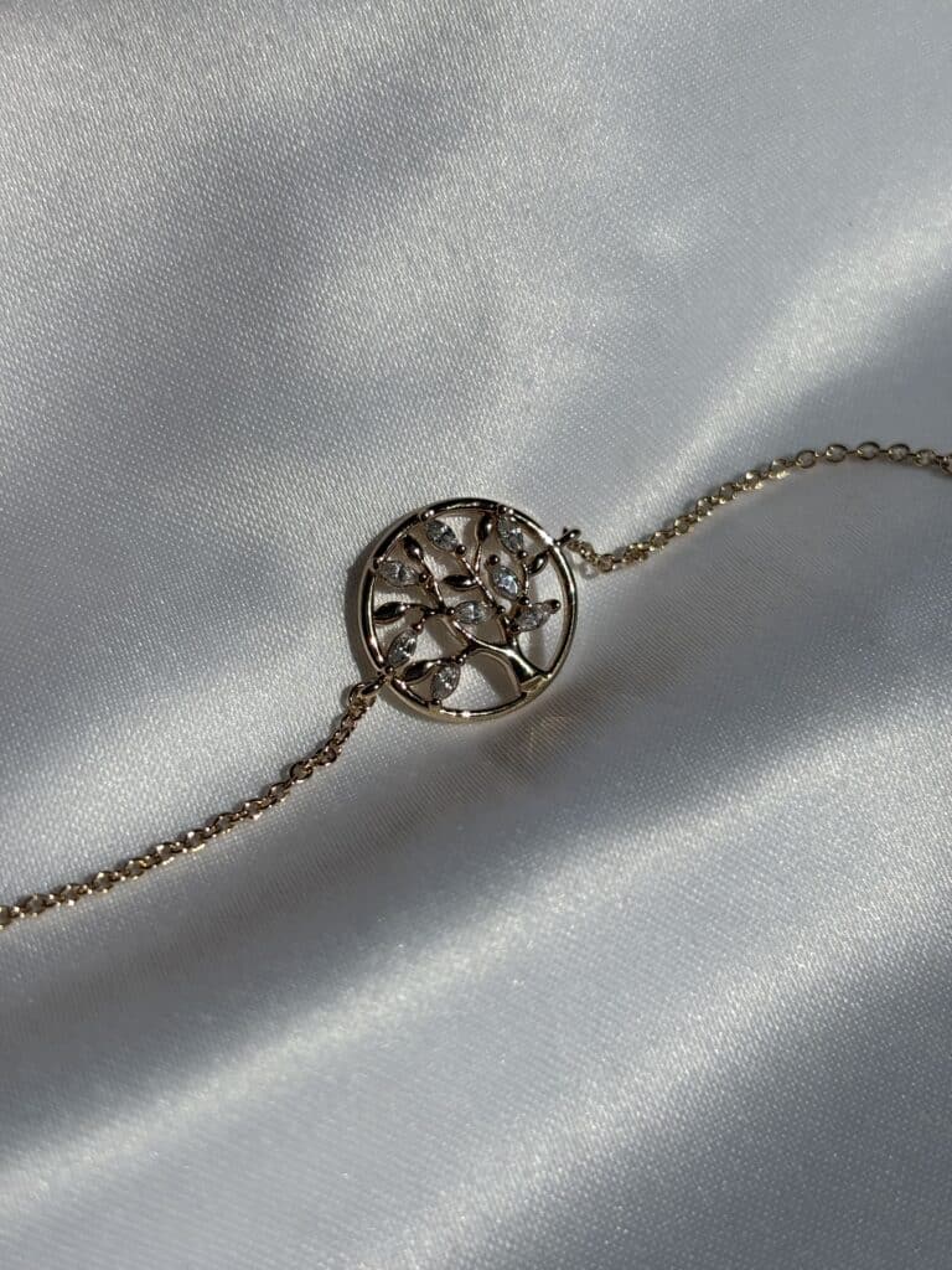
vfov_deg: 36.8
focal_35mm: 52
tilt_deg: -48.3
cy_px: 635
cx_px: 476
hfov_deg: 28.0
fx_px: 1907
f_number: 1.6
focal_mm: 5.96
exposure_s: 1/9901
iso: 25
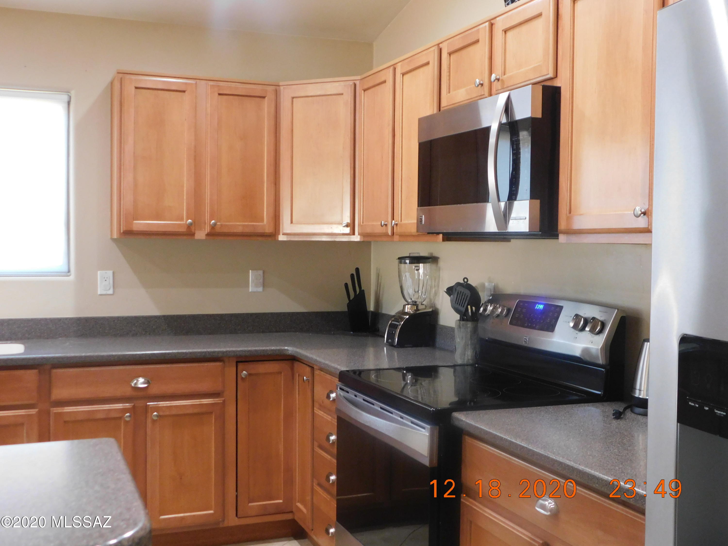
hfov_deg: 46.8
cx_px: 364
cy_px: 273
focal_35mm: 40
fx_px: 841
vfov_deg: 36.0
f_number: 3.6
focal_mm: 7.1
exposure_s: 1/13
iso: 400
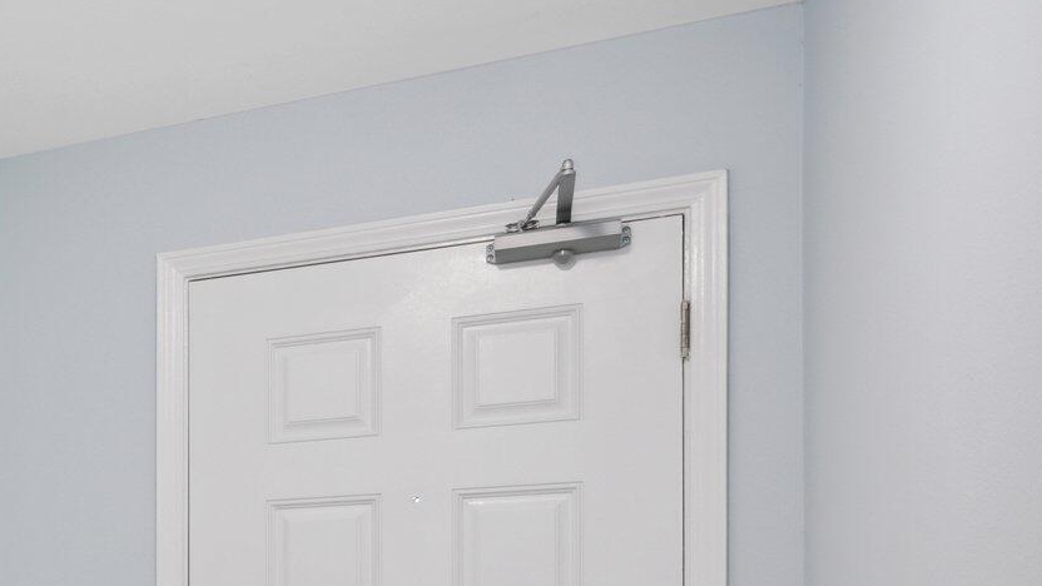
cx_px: -207
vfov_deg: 22.5
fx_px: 1354
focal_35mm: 49
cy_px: 706
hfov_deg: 34.0
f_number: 9
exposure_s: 1/5
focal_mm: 19
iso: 500
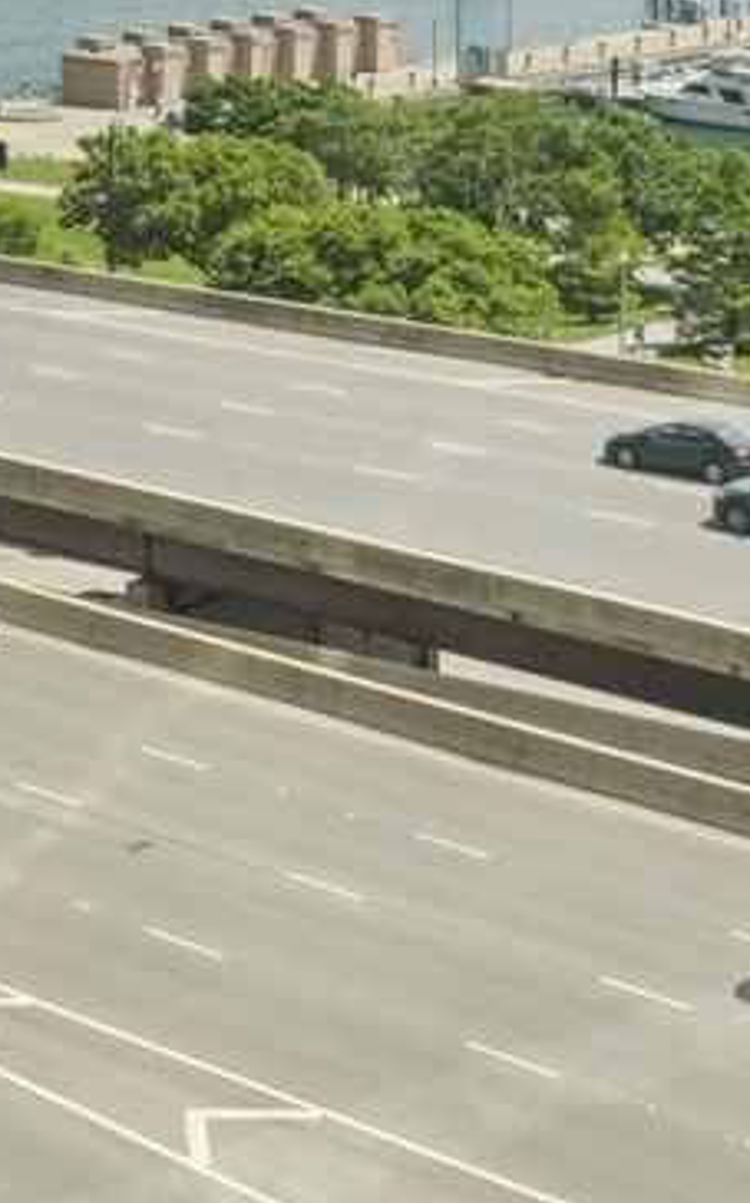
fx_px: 3570
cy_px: -416
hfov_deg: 11.9
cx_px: 96
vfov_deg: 17.7
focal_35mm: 109
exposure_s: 1/1250
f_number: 8
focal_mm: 24
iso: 200
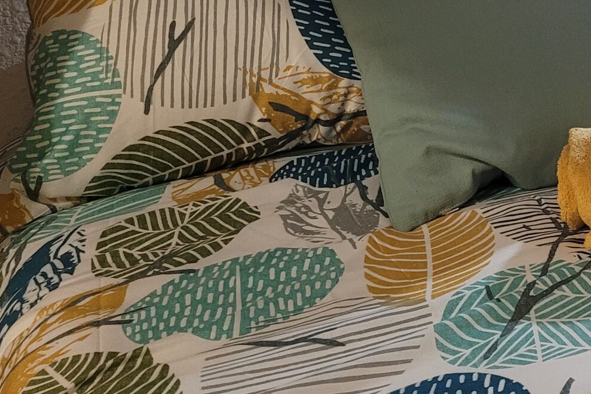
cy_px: -59
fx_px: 1149
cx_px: 626
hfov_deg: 26.8
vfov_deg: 18.6
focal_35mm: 70
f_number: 1.8
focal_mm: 5.4
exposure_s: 1/50
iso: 640
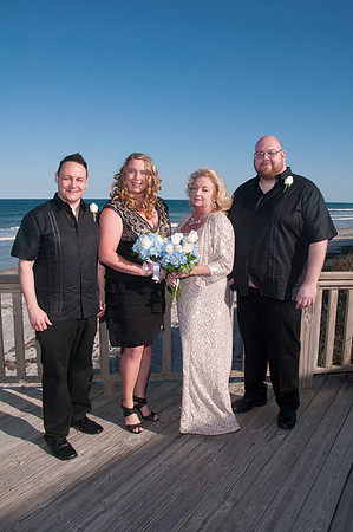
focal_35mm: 27
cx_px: 176
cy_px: 266
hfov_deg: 47.8
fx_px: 398
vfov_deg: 67.4
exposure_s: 1/250
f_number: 11
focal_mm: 18
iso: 100
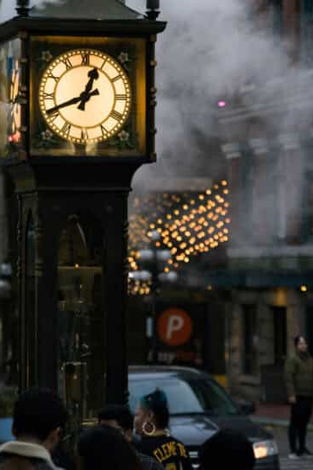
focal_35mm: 190
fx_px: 2476
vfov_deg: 10.8
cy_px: 69
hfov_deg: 7.2
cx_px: 71
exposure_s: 1/100
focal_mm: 101
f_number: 3.5
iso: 500
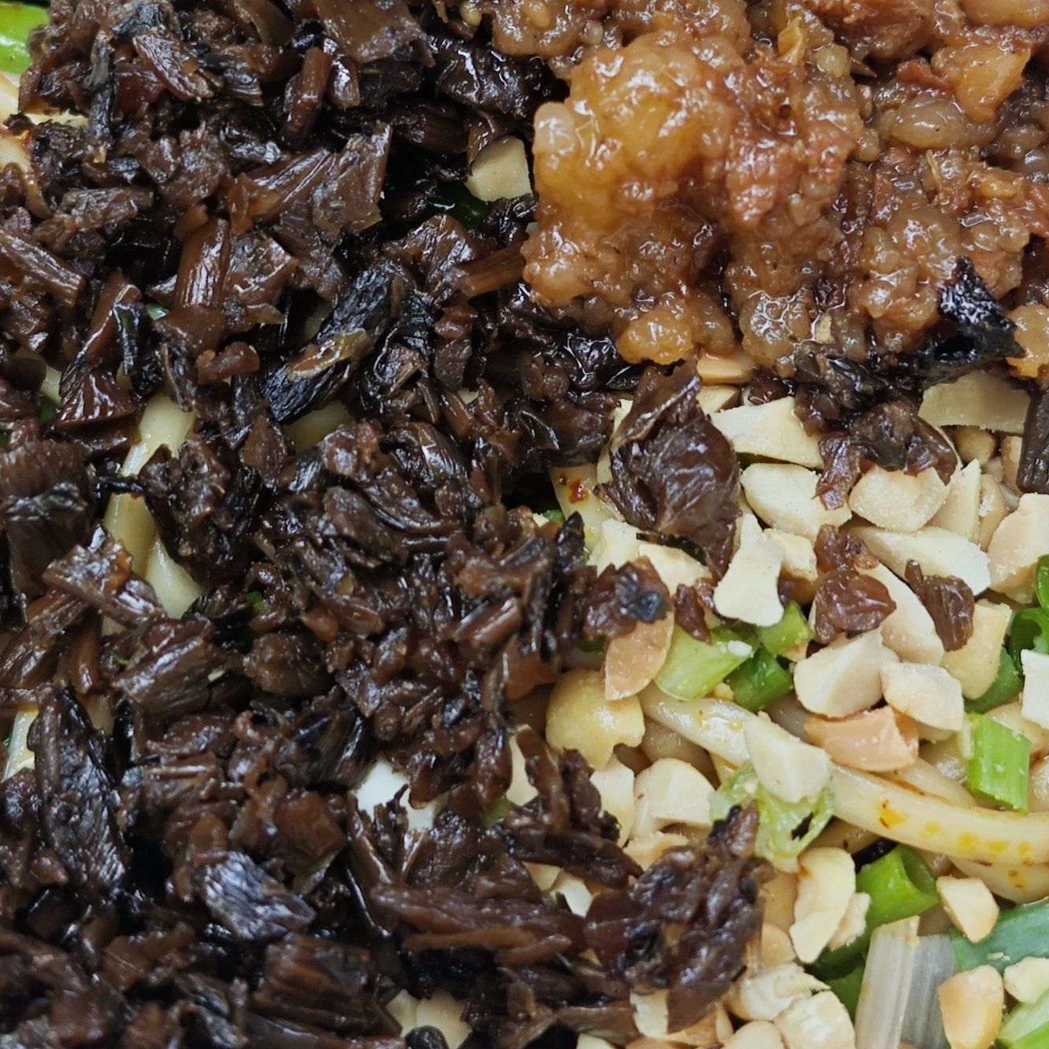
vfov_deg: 20.5
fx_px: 2880
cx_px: 523
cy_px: 269
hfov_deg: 20.6
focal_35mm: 84
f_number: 1.6
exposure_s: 1/250
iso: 50
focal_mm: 6.55
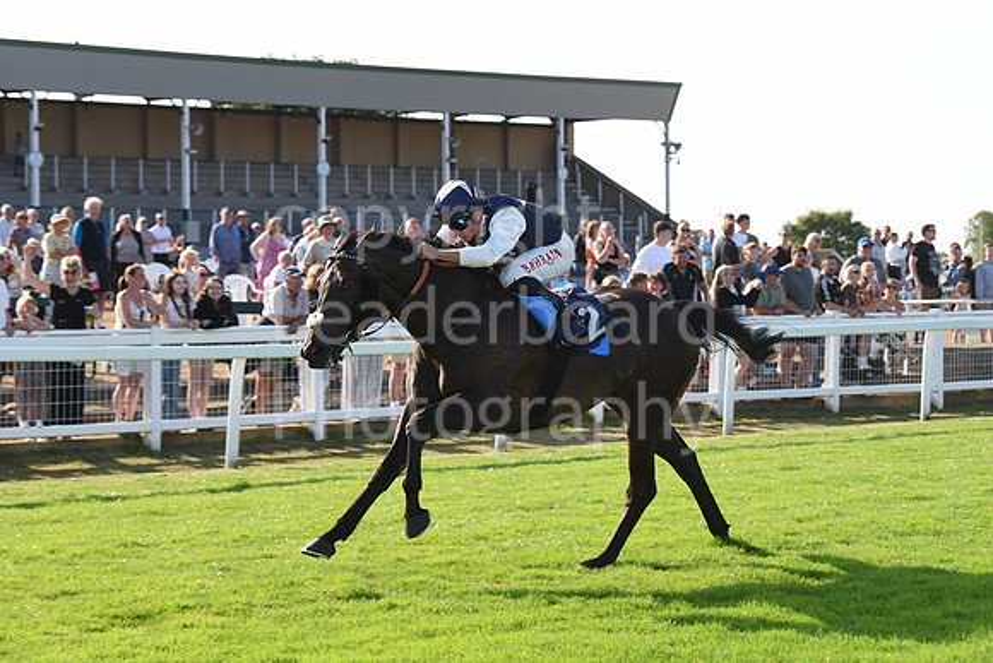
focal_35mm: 102
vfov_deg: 13.4
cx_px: 496
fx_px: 2814
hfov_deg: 20.0
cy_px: 332
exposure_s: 1/1000
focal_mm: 102
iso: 640
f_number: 6.3
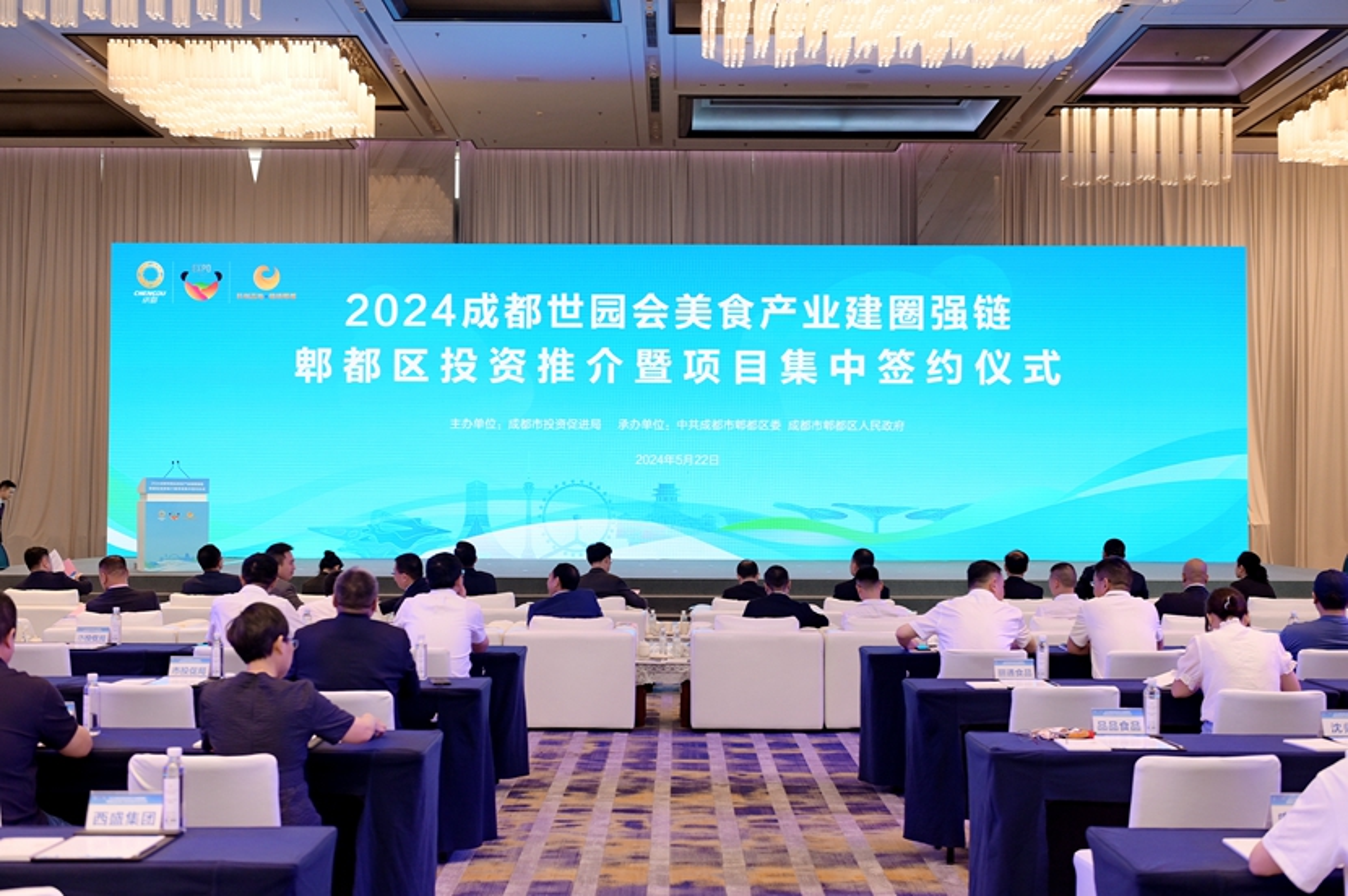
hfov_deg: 46.4
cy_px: 448
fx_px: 1571
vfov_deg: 31.8
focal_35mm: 42
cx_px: 674
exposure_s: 1/125
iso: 1000
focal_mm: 42
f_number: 4
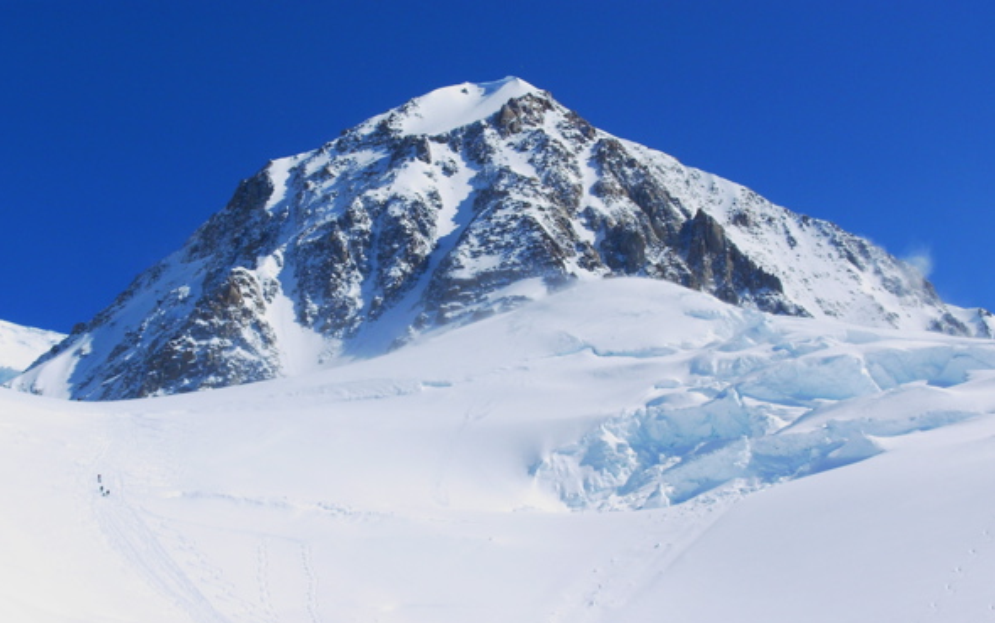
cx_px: 496
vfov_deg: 18.9
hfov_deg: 29.8
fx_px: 1871
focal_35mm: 69
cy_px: 378
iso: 50
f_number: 5.8
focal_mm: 10.5
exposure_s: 1/609
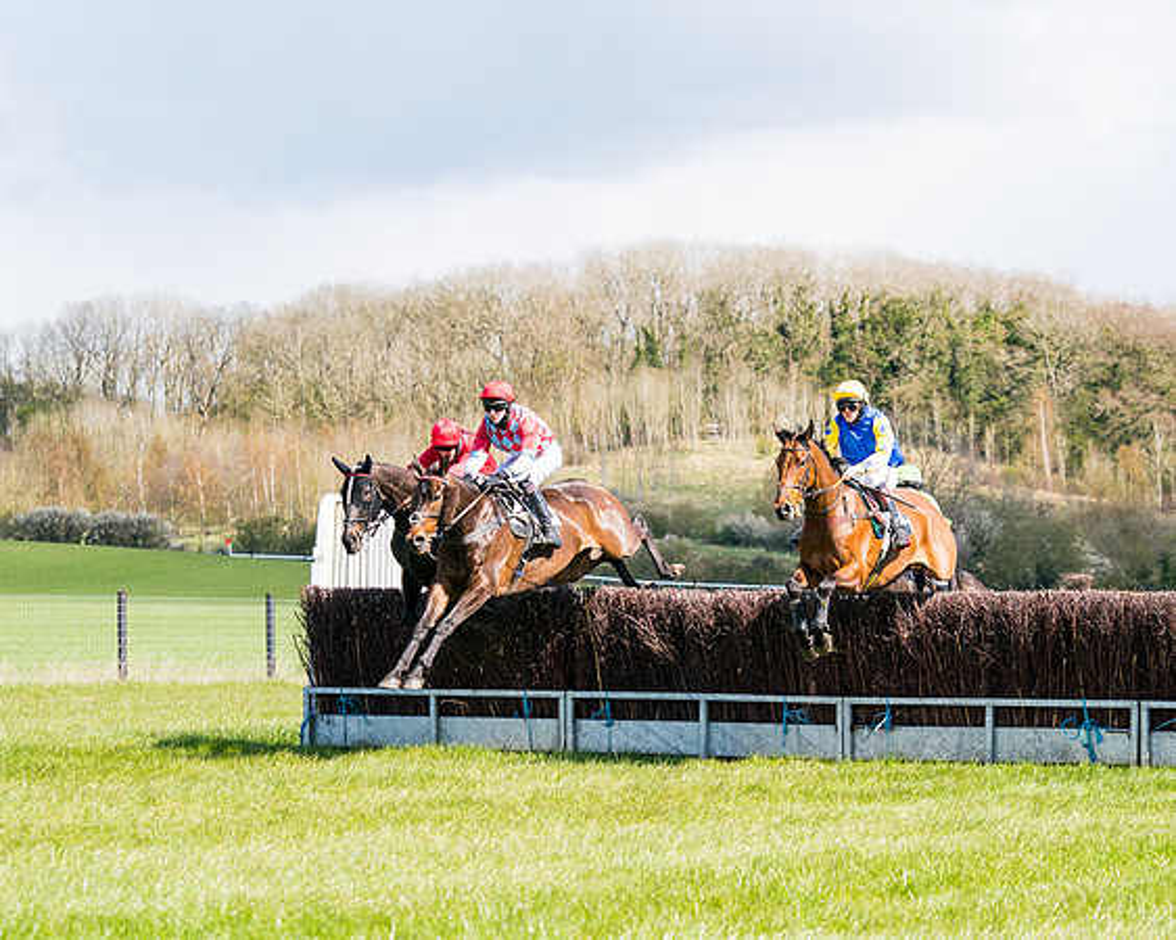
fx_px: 4481
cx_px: 803
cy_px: 523
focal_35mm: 129
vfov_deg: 12.0
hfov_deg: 14.9
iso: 400
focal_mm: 85
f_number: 4
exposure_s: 1/1600
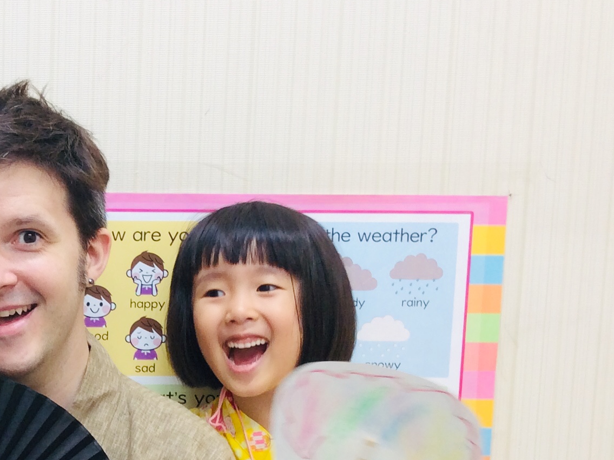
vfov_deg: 19.8
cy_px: 397
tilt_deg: -8.4
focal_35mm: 73
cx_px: -22
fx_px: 1295
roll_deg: +1.3
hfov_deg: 25.2
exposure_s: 1/24
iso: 50
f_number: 2.4
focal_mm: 3.3
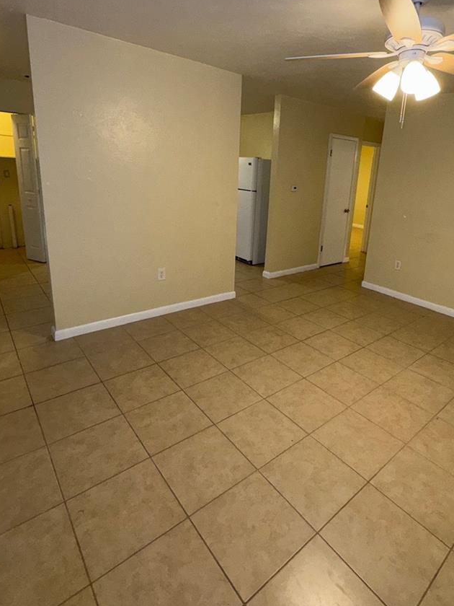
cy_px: 250
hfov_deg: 65.7
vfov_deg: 81.0
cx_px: 259
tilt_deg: -14.1
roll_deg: -3.9
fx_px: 350
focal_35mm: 20
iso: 100
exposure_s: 1/60
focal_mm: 2.22
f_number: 2.2
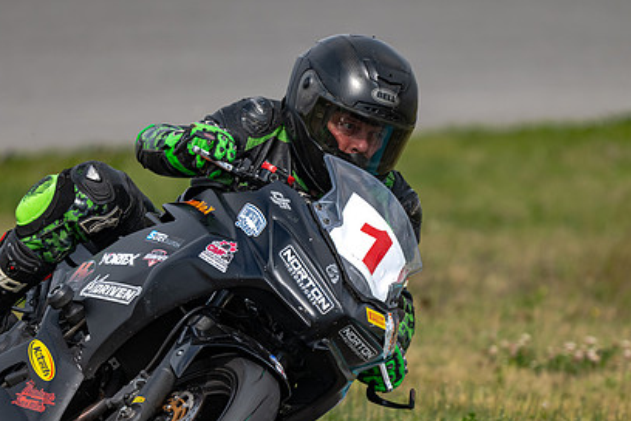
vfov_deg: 1.6
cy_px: 296
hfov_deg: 2.4
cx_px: 277
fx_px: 14950
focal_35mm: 853
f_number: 6.3
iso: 220
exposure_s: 1/1250
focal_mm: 600
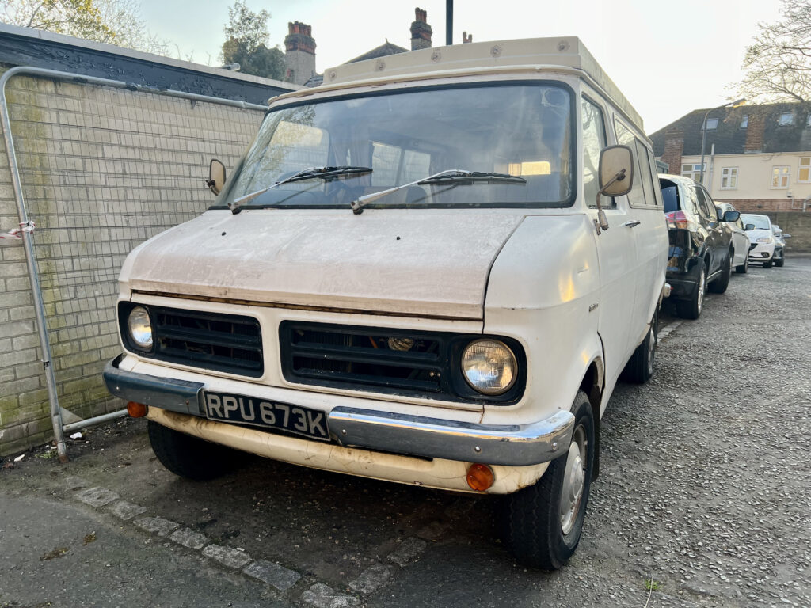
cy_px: 304
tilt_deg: -10.2
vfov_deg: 53.1
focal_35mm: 26
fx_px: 609
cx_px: 406
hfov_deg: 67.3
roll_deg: +0.3
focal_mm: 5.7
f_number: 1.5
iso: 50
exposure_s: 1/575
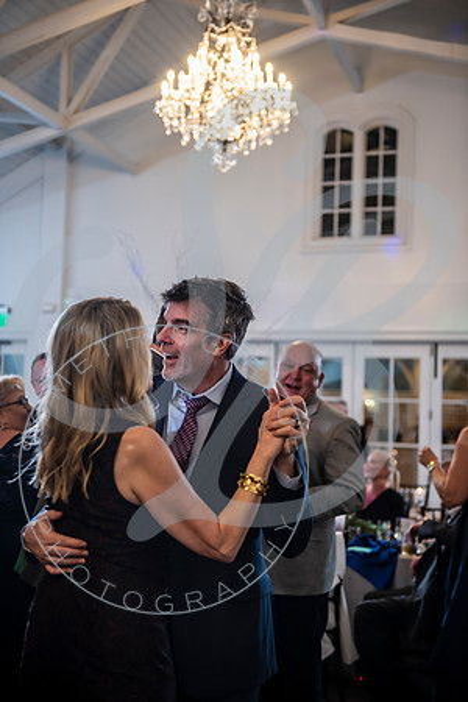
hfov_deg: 26.0
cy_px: 351
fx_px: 1014
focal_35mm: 52
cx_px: 234
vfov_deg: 38.2
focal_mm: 52
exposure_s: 1/125
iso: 1000
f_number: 2.8
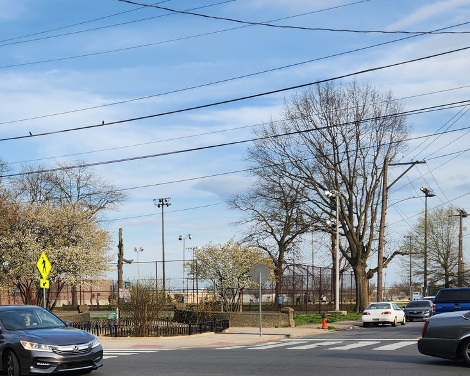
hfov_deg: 37.1
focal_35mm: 49
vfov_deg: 29.7
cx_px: 117
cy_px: 329
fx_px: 681
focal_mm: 5.4
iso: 20
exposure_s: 1/845
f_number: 1.8
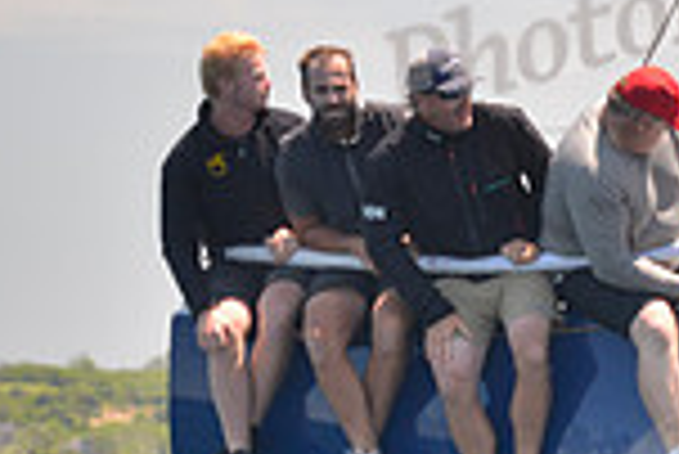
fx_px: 9439
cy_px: 173
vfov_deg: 2.8
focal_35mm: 500
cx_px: 1255
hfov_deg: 4.1
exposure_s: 1/800
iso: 400
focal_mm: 130
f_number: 2.8
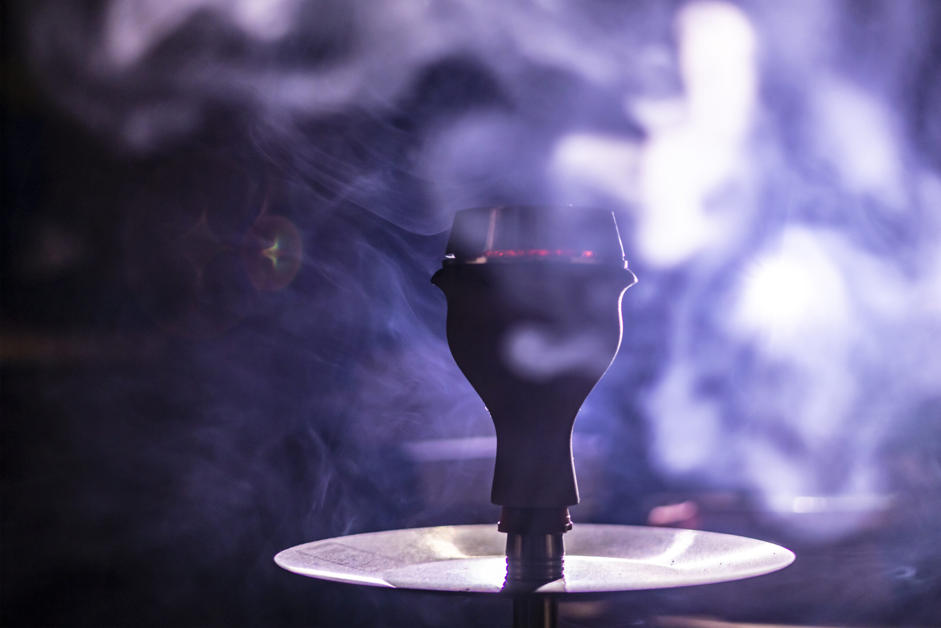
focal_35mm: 50
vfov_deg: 27.0
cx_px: 470
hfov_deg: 39.6
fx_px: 1307
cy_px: 314
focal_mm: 50
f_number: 1.8
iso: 1000
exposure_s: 1/60
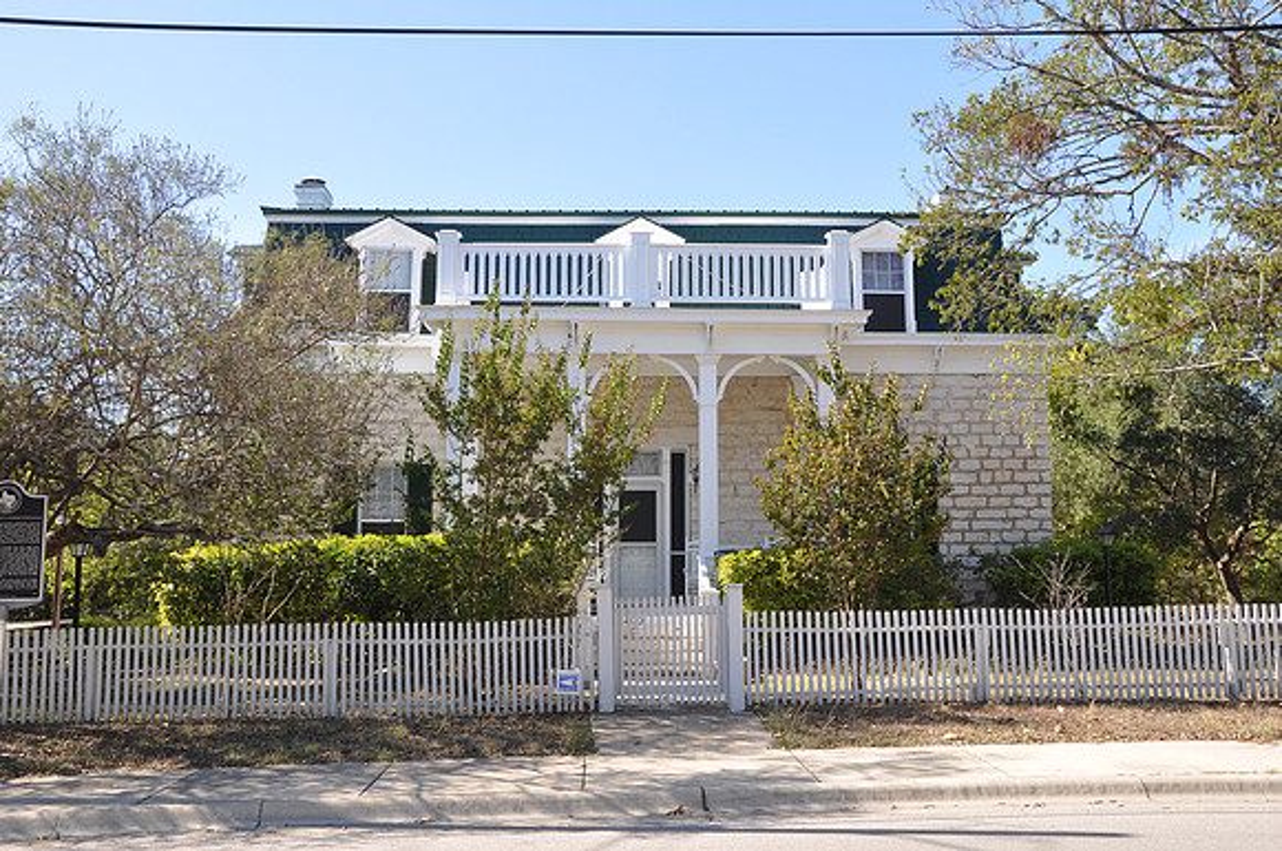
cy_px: 426
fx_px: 1280
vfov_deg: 36.8
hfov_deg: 53.2
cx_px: 641
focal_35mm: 36
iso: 200
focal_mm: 24
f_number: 9
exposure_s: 1/80
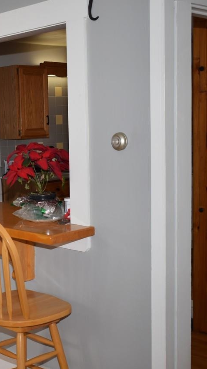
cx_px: -5
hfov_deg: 20.3
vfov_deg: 36.6
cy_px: 185
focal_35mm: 57
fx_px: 557
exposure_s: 1/60
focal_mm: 24
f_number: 4
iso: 100
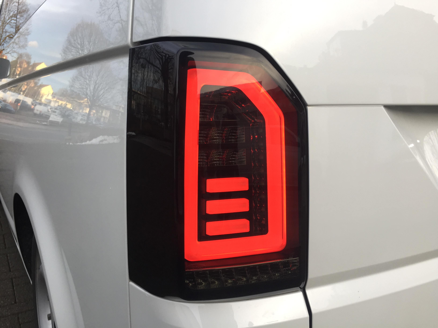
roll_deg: -2.8
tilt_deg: -12.8
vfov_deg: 48.2
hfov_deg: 61.7
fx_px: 367
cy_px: 164
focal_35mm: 29
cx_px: 219
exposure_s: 1/100
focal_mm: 4.15
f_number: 2.2
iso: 40
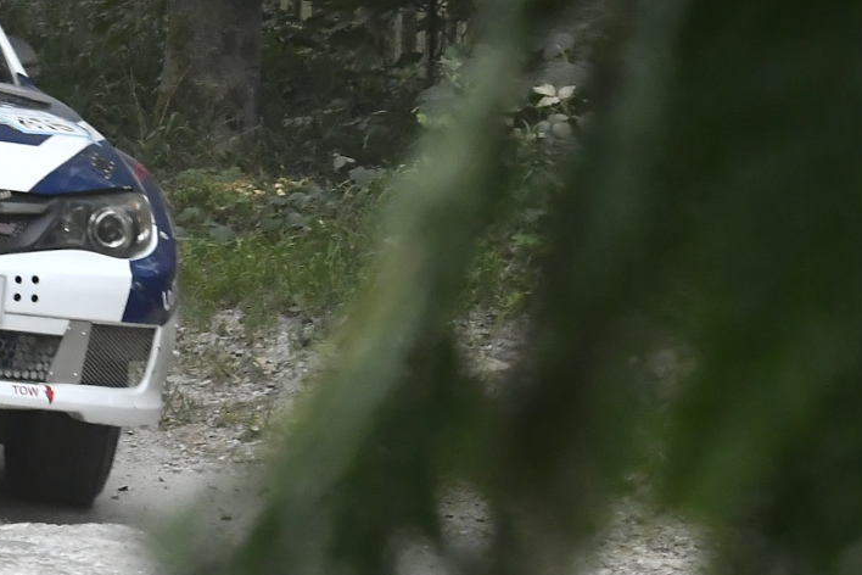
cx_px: -9
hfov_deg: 4.9
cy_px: 158
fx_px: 10152
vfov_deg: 3.2
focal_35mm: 424
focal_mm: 100
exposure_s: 1/320
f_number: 6.3
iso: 2200
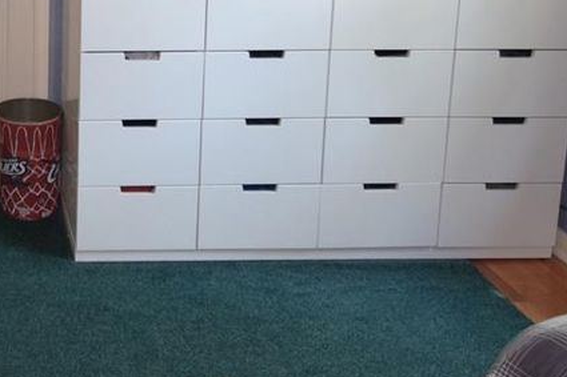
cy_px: -58
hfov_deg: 33.5
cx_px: -32
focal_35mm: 53
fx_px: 834
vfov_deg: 23.6
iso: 800
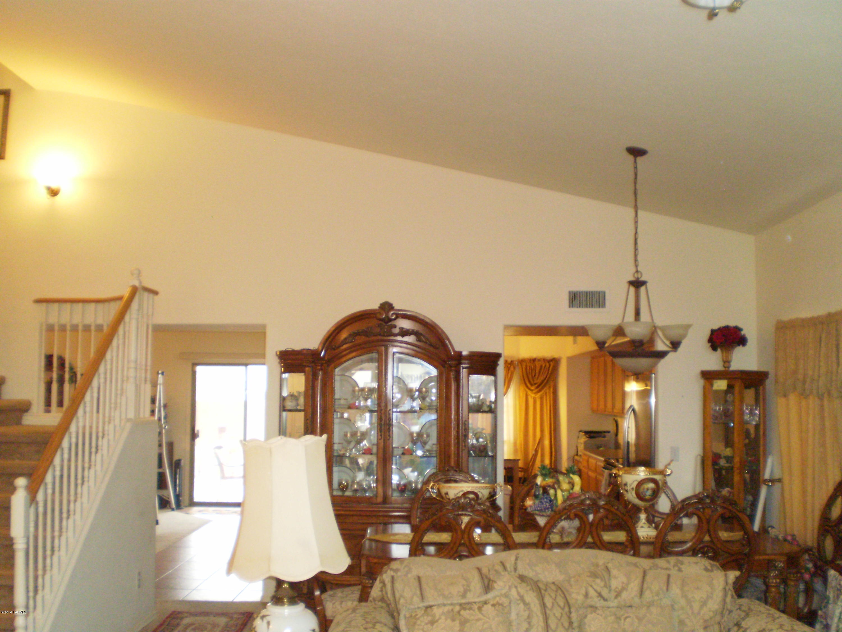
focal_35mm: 36
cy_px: 316
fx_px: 876
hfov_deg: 51.4
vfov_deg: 39.7
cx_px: 421
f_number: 3.1
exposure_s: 1/30
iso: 500
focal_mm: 6.3
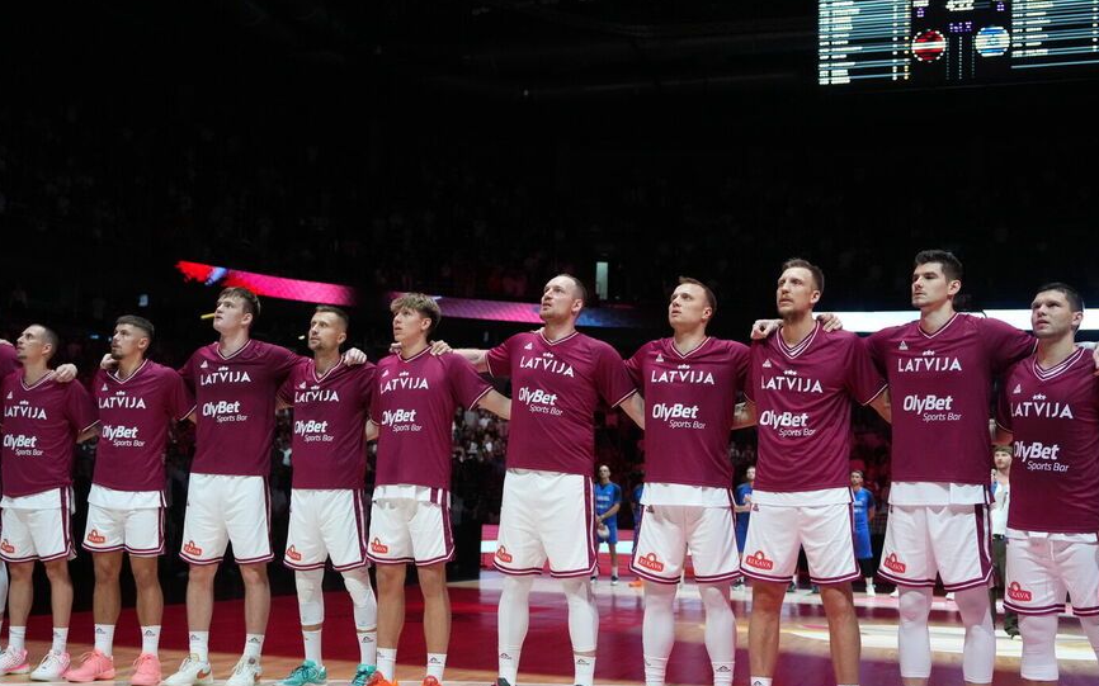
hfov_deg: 41.8
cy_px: 379
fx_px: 1437
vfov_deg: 26.8
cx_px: 489
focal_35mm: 48
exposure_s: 1/1600
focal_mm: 34
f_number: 2.8
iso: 5000
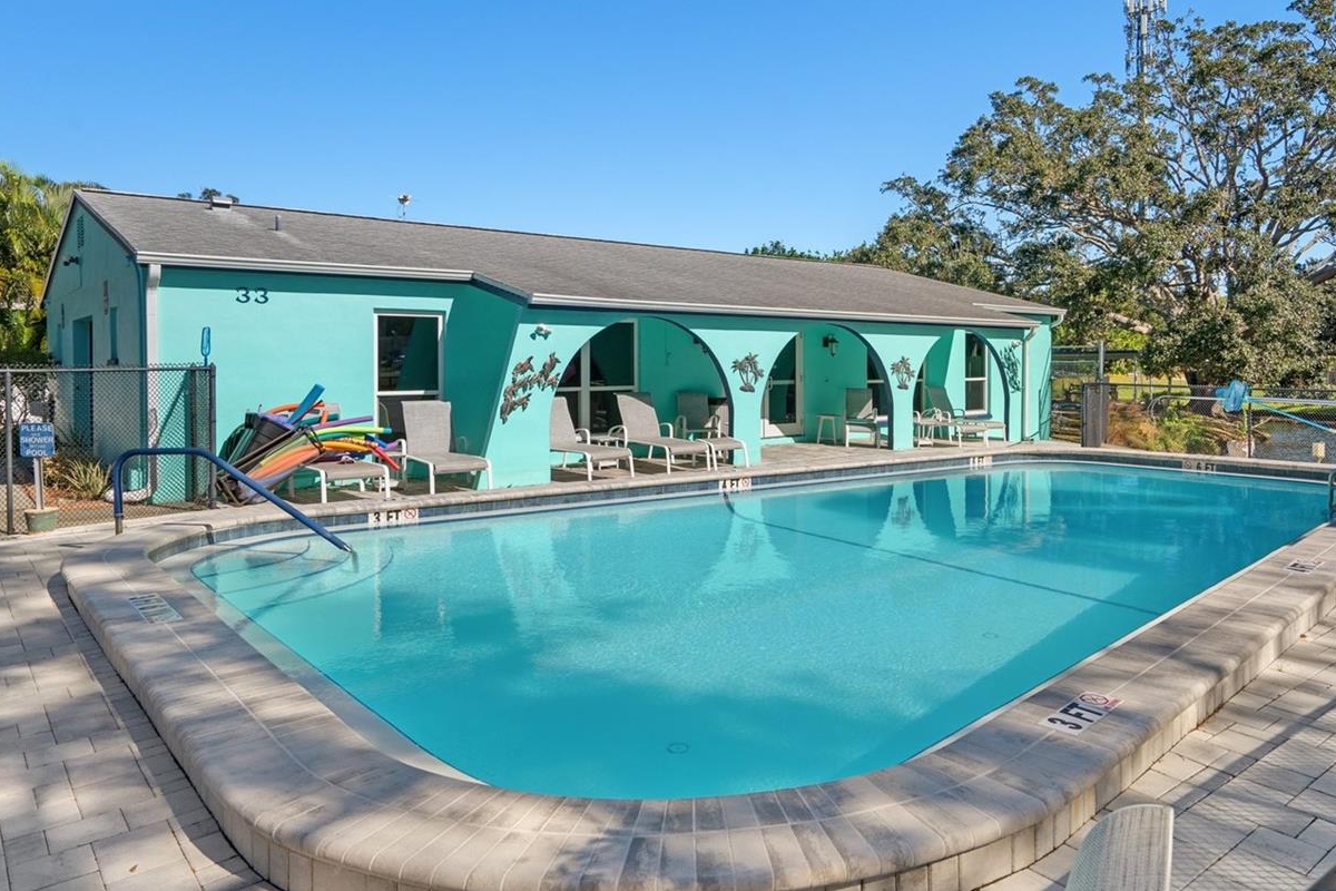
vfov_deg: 53.0
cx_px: 789
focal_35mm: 24
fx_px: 891
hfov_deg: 73.1
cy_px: 399
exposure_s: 1/60
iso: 320
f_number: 8
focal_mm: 18
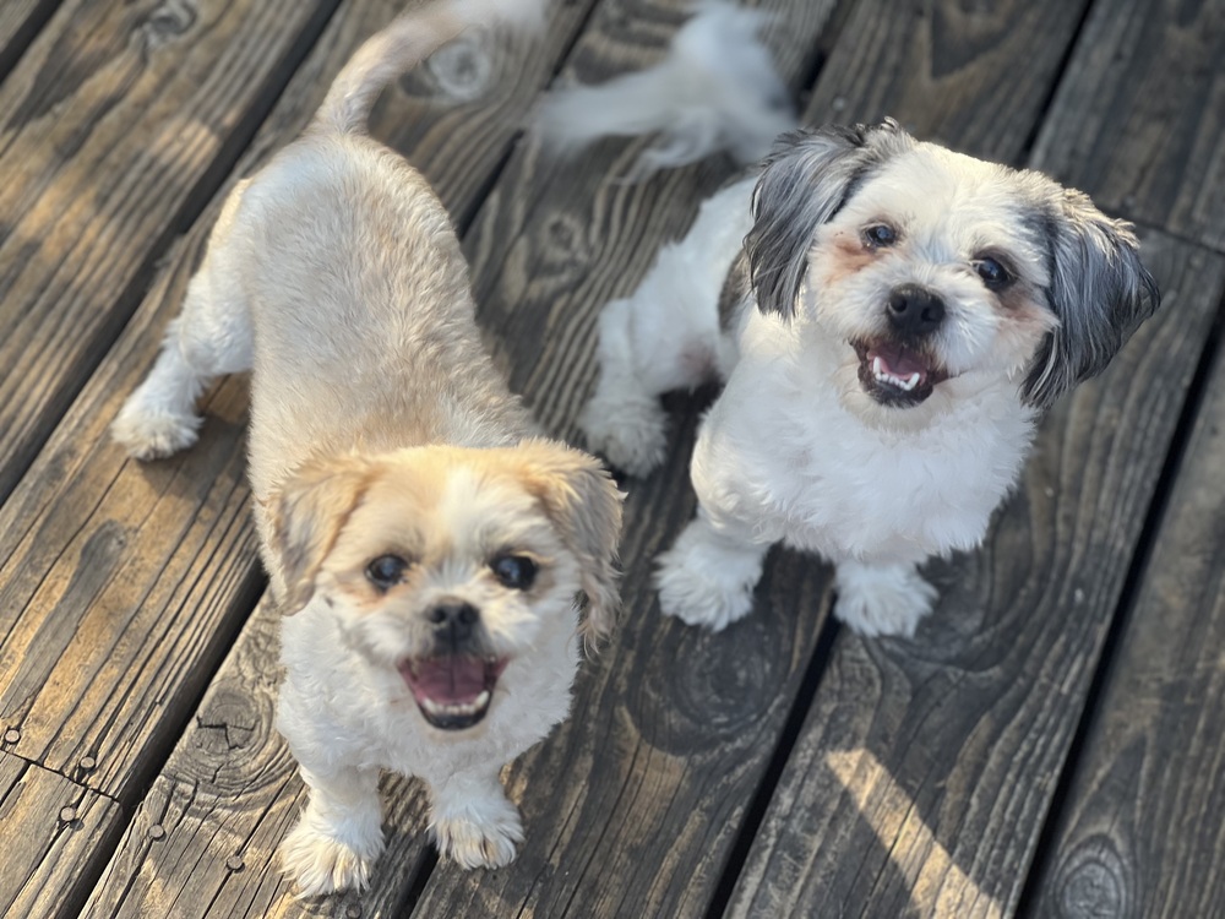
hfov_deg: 25.3
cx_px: 612
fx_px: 2725
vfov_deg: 19.1
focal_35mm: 77
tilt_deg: -55.6
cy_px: 460
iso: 40
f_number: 2.8
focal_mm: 9
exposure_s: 1/121
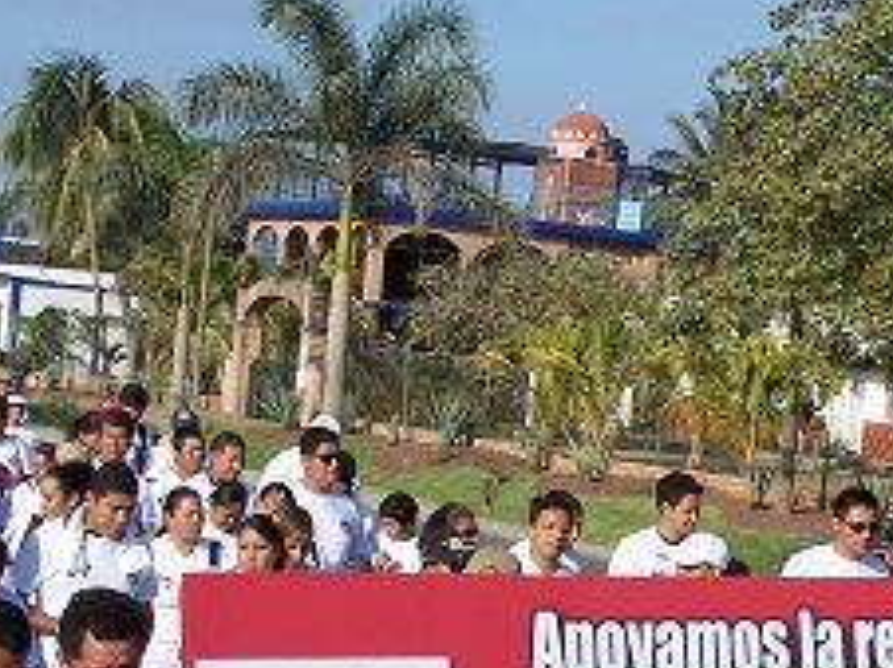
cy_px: 603
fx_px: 2912
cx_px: 668
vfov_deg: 13.0
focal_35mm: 113
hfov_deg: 17.3
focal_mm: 8.5
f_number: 4.5
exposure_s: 1/750
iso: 80
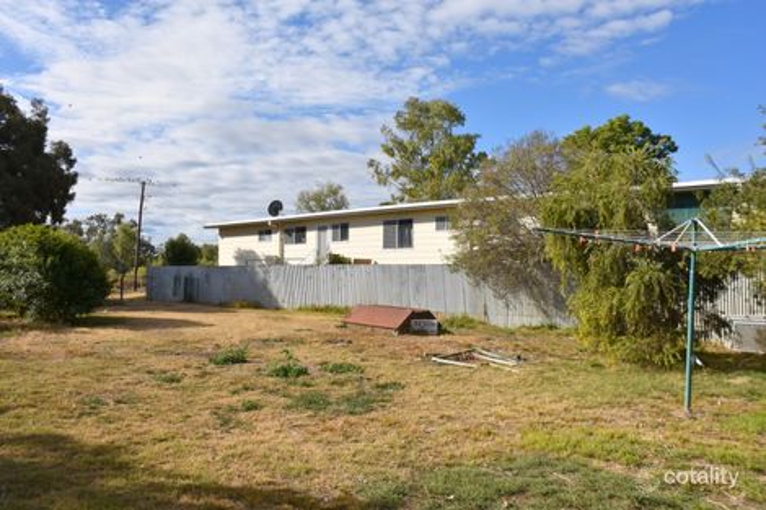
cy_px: 255
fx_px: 638
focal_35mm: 30
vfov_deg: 43.6
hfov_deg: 61.9
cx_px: 383
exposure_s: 1/250
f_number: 10
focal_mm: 20
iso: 100
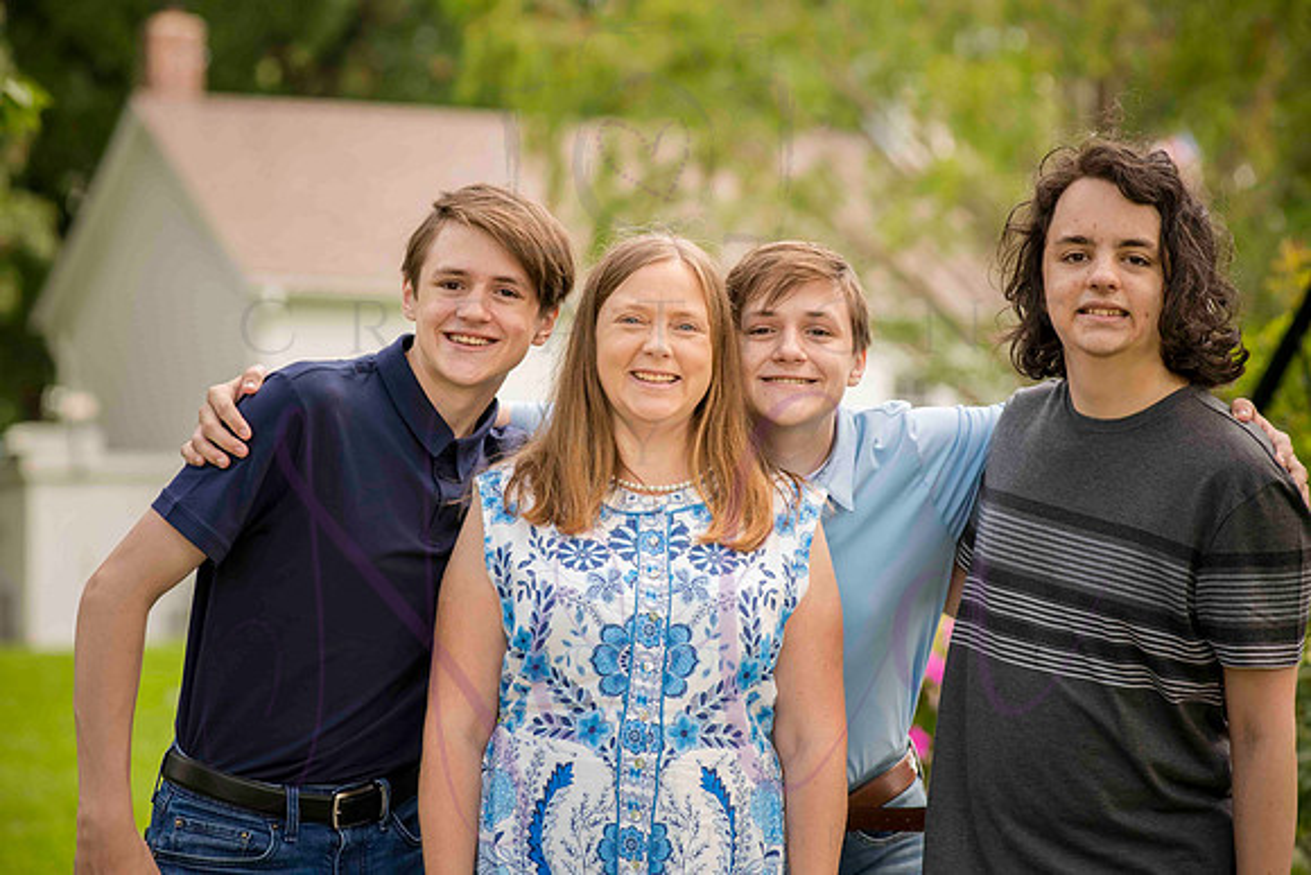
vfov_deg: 10.2
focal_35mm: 135
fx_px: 4917
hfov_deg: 15.2
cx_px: 656
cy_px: 438
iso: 400
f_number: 5
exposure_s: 1/320
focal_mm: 135
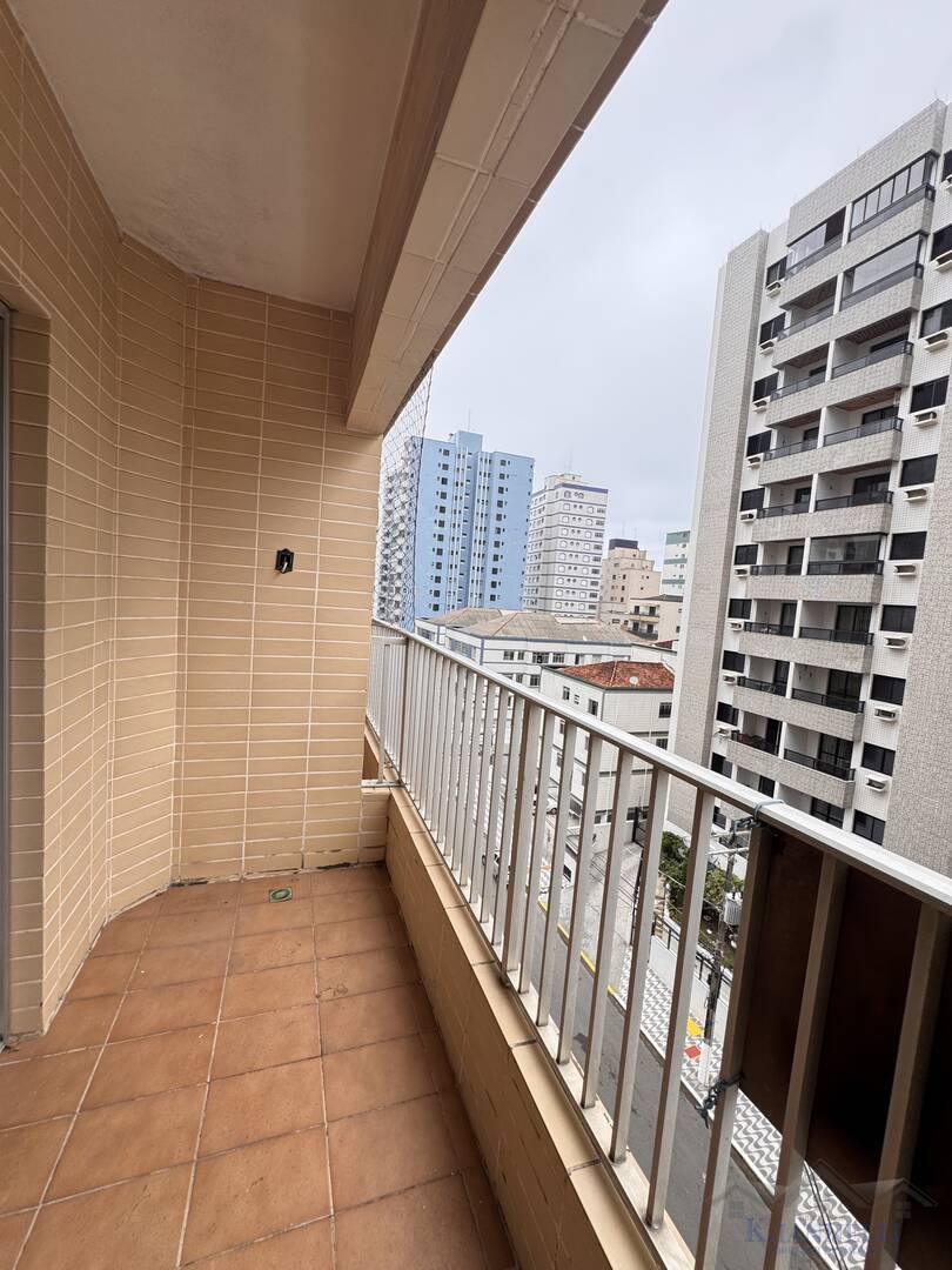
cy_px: 635
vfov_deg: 102.1
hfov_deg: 85.7
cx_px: 476
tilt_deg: -4.8
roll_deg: -4.1
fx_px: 513
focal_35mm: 14
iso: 40
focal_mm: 2.22
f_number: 2.2
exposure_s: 1/433
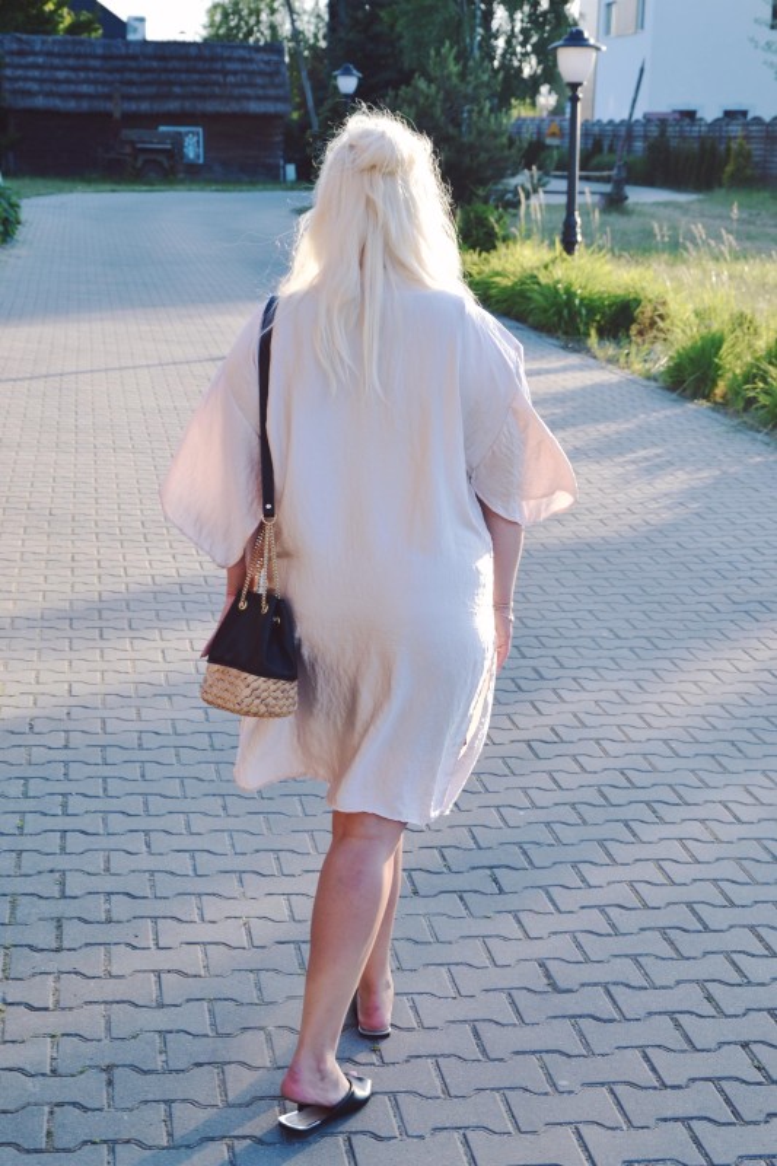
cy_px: 583
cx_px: 388
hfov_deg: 23.8
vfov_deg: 35.1
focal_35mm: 57
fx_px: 1846
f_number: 5.6
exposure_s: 1/125
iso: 140
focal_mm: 38
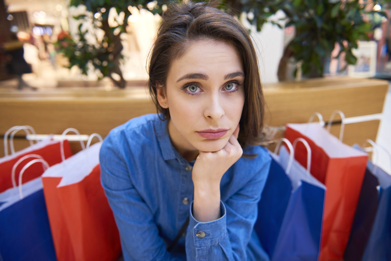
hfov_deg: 73.7
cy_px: 130
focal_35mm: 24
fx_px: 261
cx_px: 196
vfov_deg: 53.2
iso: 400
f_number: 2.8
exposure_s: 1/100
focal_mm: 24
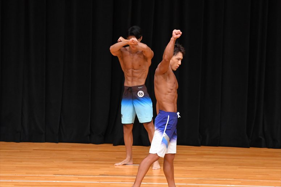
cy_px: 94
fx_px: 2106
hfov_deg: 7.6
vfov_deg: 5.1
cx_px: 140
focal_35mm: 270
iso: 4000
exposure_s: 1/400
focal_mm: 180
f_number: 5.6
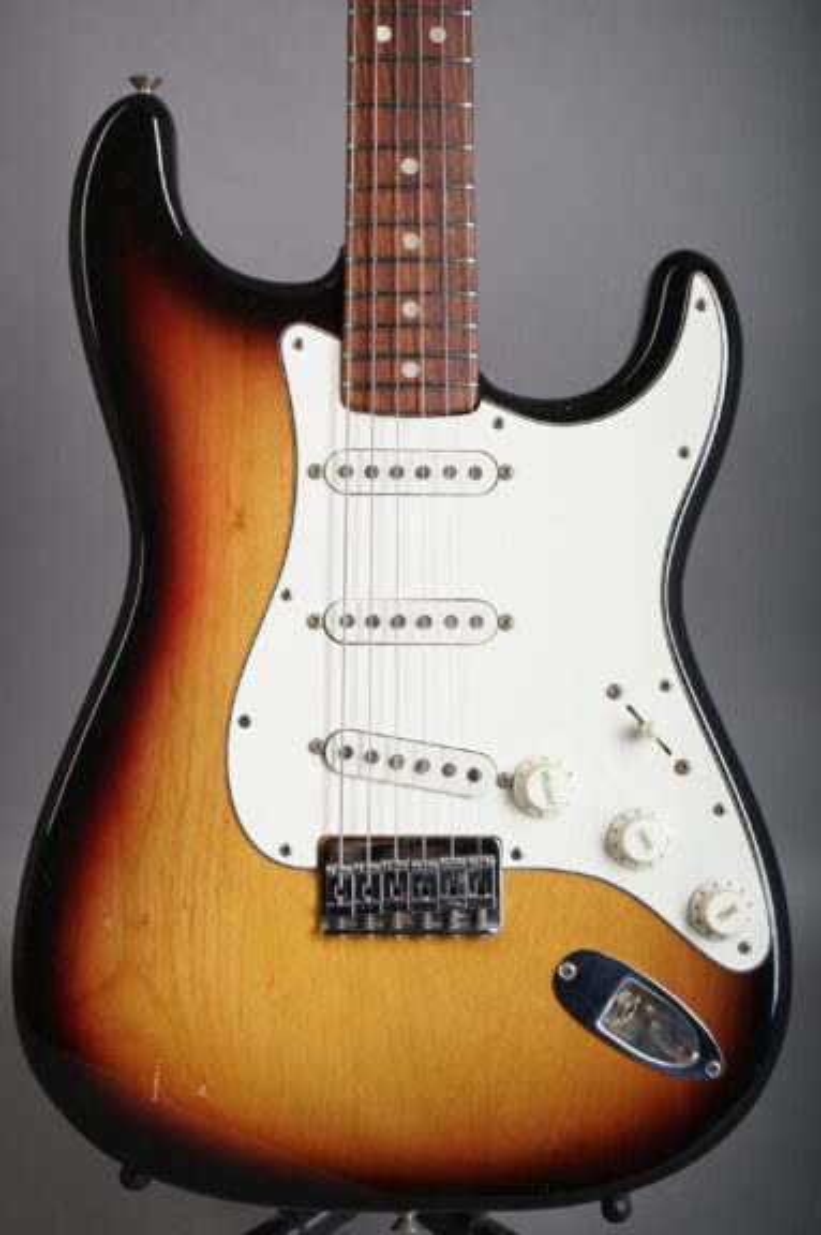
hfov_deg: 19.4
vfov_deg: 28.9
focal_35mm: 70
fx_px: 2399
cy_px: 618
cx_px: 410
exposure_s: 1/160
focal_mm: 70
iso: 160
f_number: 8
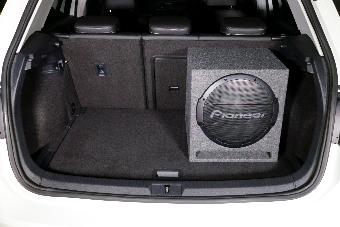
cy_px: 114
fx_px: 321
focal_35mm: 34
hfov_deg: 55.8
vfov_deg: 38.9
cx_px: 170
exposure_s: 1/60
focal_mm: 23
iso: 3200
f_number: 8
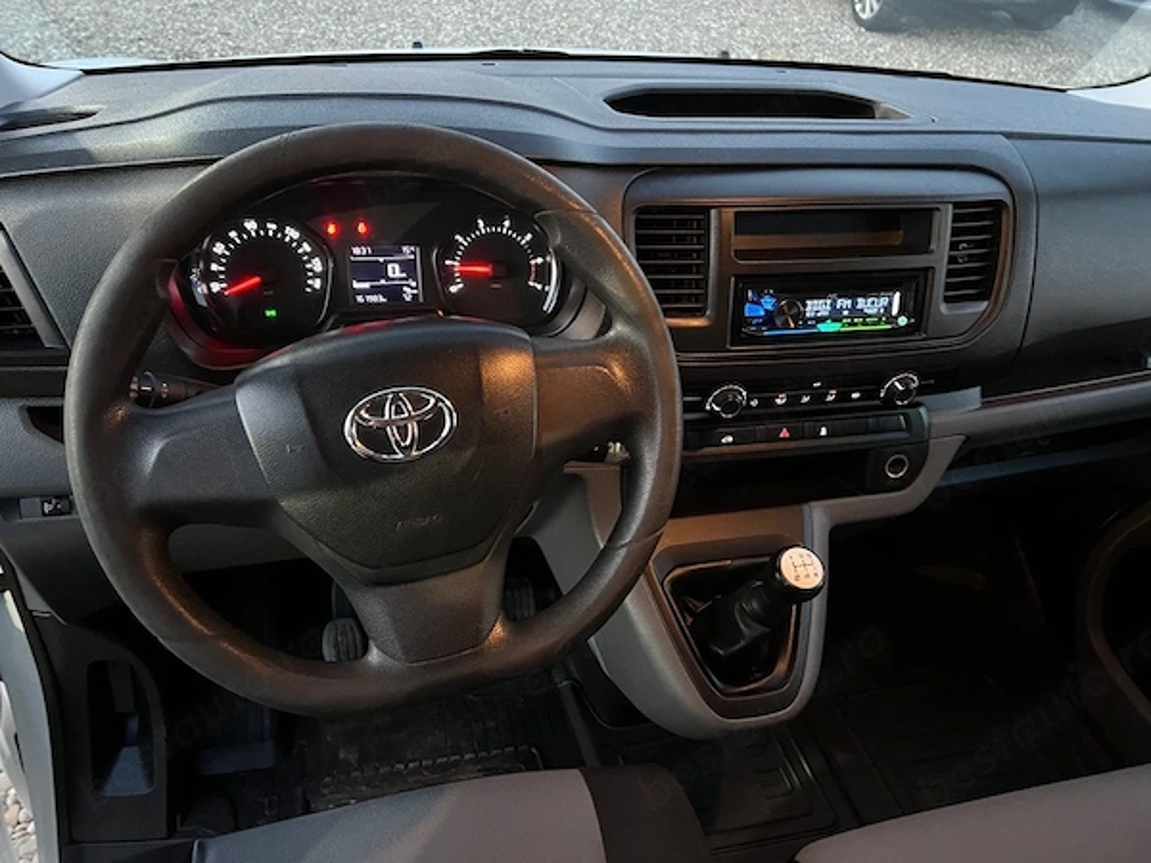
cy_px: 432
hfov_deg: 67.3
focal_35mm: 26
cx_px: 576
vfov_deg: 53.1
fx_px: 865
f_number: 1.5
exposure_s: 1/25
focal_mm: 5.7
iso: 800
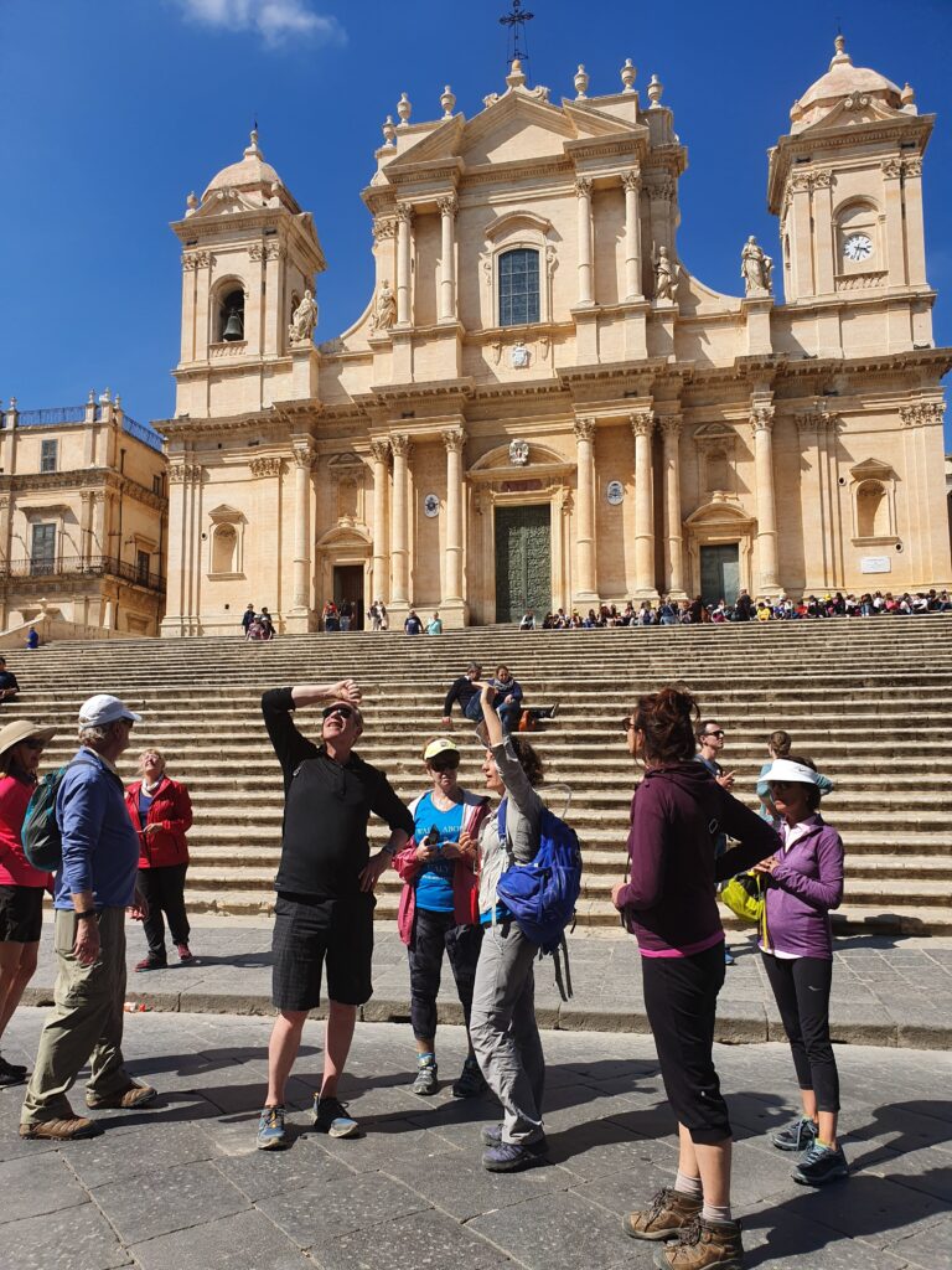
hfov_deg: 53.1
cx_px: 476
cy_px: 635
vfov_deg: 67.3
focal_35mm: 26
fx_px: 953
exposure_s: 1/1932
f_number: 2.4
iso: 50
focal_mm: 4.32
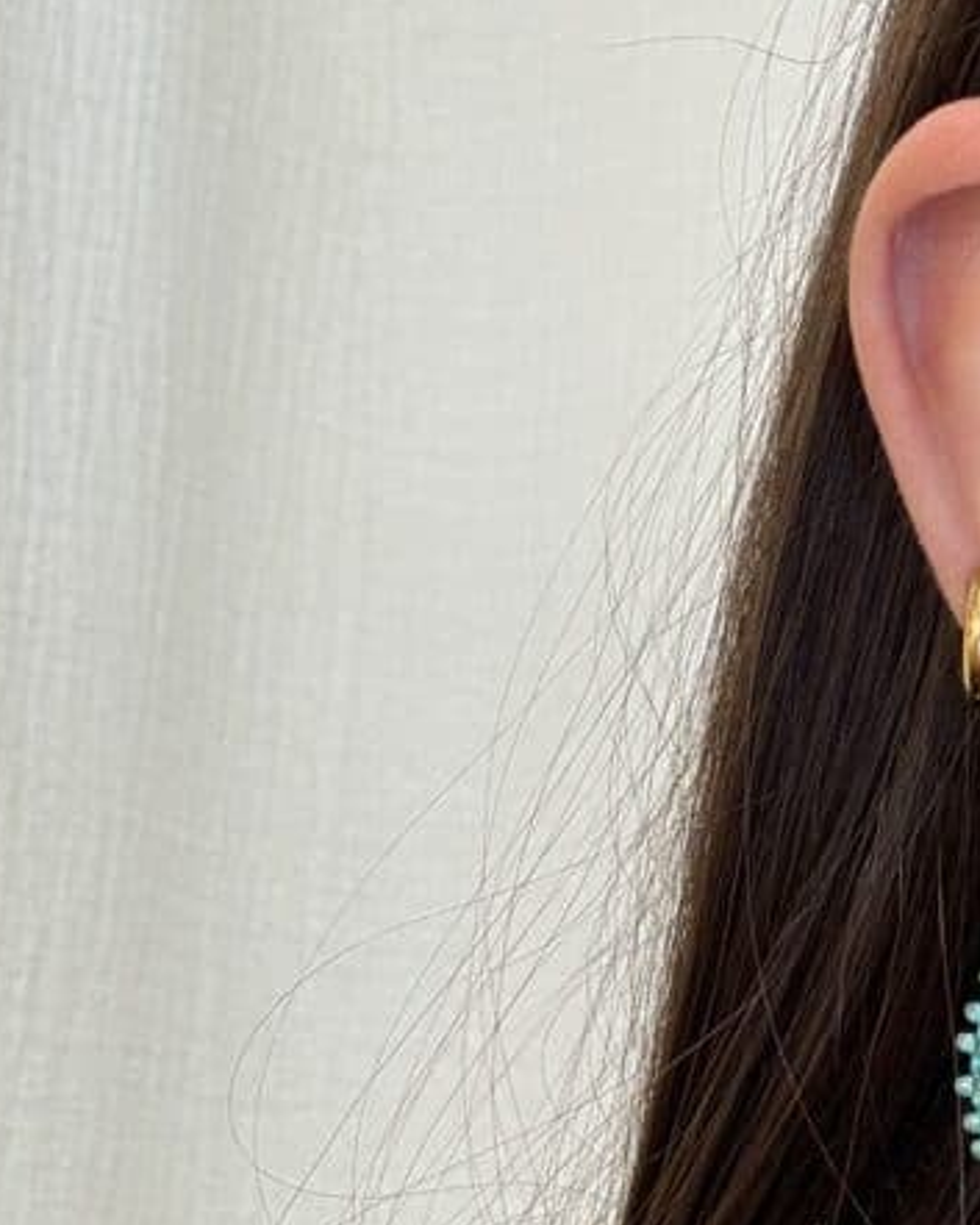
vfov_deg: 27.7
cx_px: 583
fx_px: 2465
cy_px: 833
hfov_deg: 22.5
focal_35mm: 68
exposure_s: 1/100
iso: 80
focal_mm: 2.69
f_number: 1.9
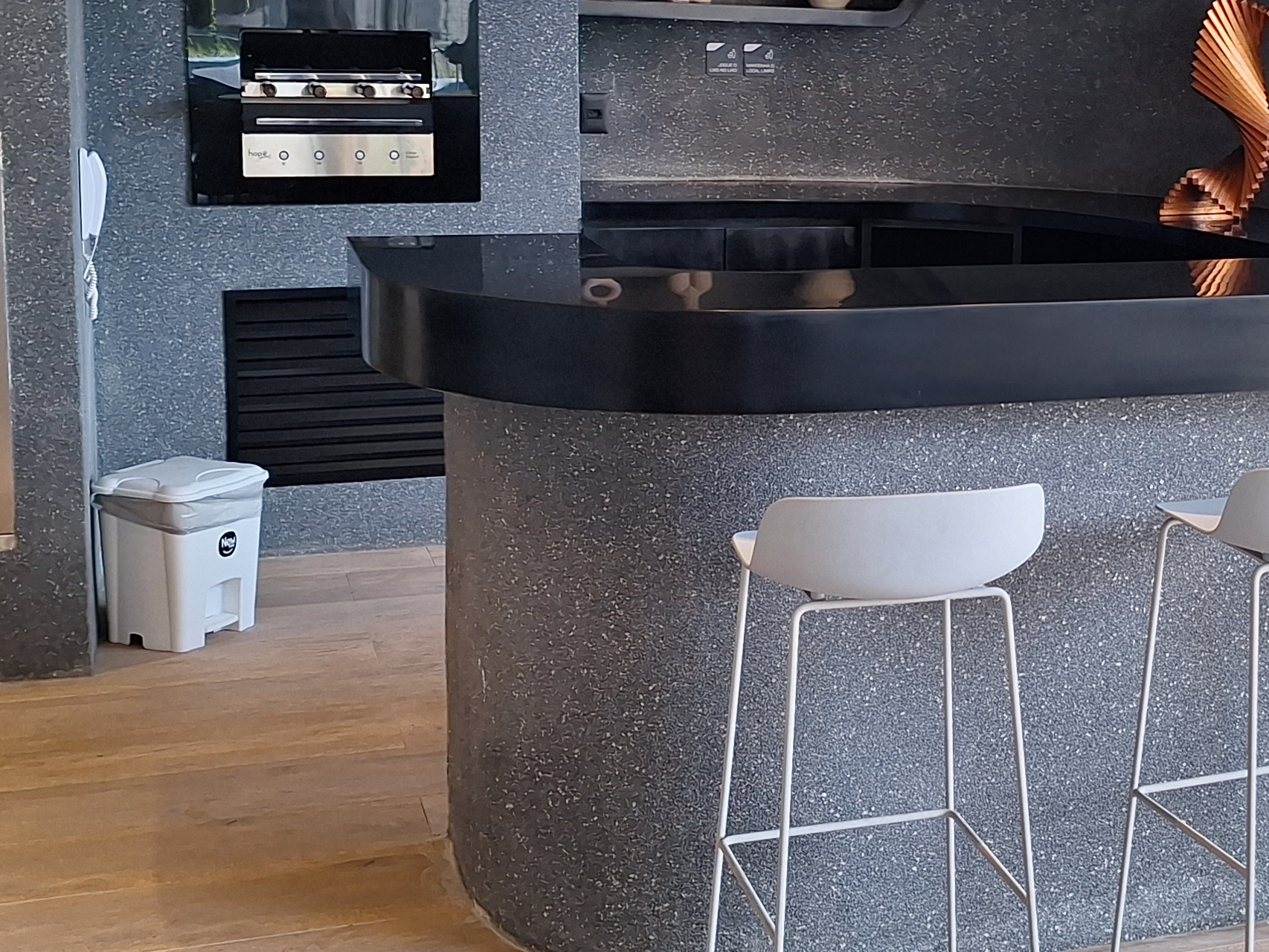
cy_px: 271
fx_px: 2017
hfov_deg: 34.0
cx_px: 986
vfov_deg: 26.3
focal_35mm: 55
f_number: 1.8
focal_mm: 5.54
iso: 64
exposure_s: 1/120
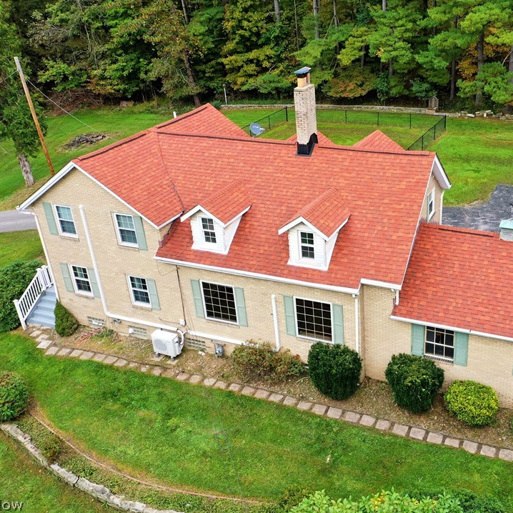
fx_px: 604
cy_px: 257
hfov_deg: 45.4
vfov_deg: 46.0
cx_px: 339
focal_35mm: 36
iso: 100
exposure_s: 1/120
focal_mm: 10.26
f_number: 4
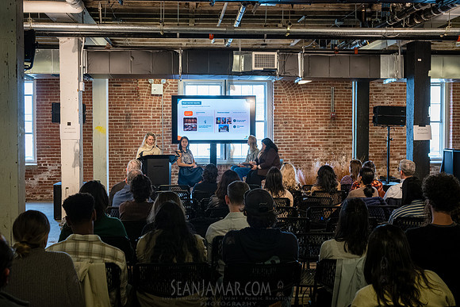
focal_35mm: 46
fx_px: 586
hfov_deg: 42.9
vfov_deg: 29.4
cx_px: 230
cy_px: 154
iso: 2500
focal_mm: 45
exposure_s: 1/200
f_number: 5.6
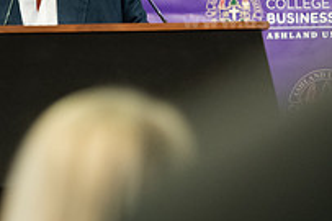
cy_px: 55
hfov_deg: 4.7
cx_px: 108
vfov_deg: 3.1
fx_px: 4082
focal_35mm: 443
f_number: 2.8
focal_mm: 155
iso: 2500
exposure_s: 1/200
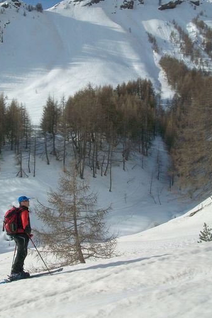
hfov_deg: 31.8
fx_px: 371
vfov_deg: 46.4
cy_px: 149
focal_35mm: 42
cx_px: 87
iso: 80
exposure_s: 1/800
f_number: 5.5
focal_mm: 5.7
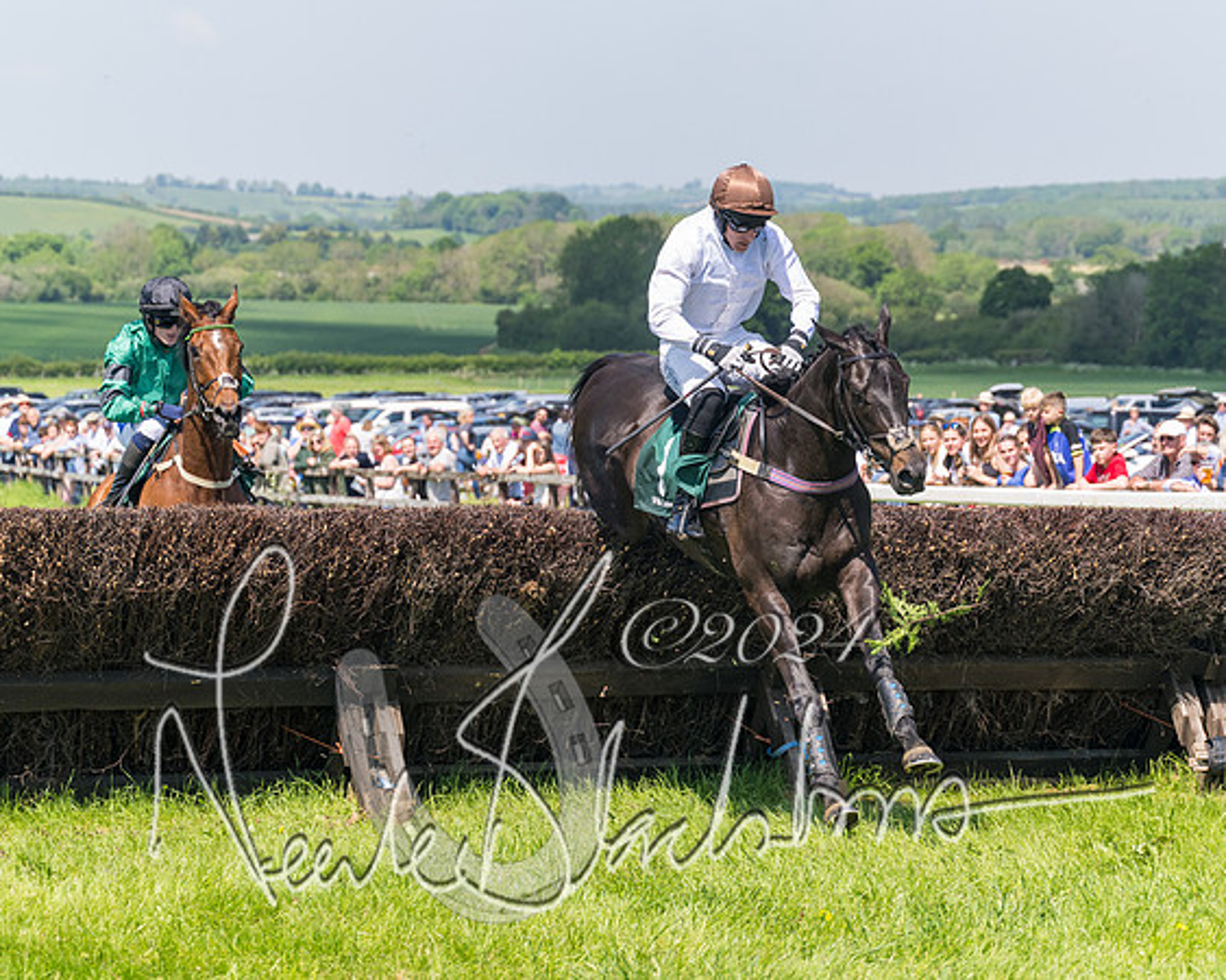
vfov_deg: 11.6
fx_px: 4809
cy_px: 484
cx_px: 682
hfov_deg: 14.5
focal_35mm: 133
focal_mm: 98
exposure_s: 1/1600
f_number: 5
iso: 400
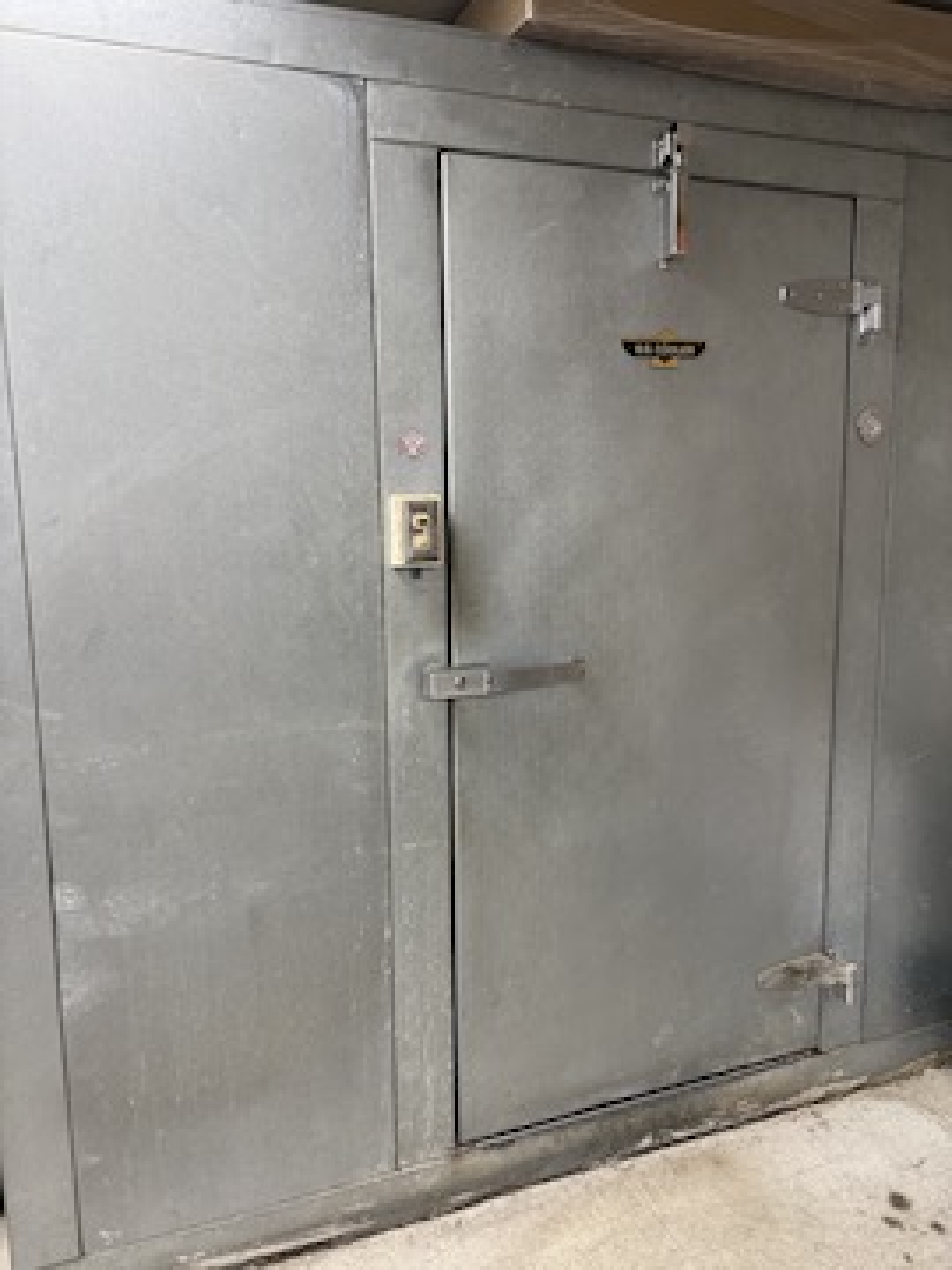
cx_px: 476
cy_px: 635
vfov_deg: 67.3
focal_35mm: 26
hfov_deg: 53.1
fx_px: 953
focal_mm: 5.96
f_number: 1.6
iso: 100
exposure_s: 1/60
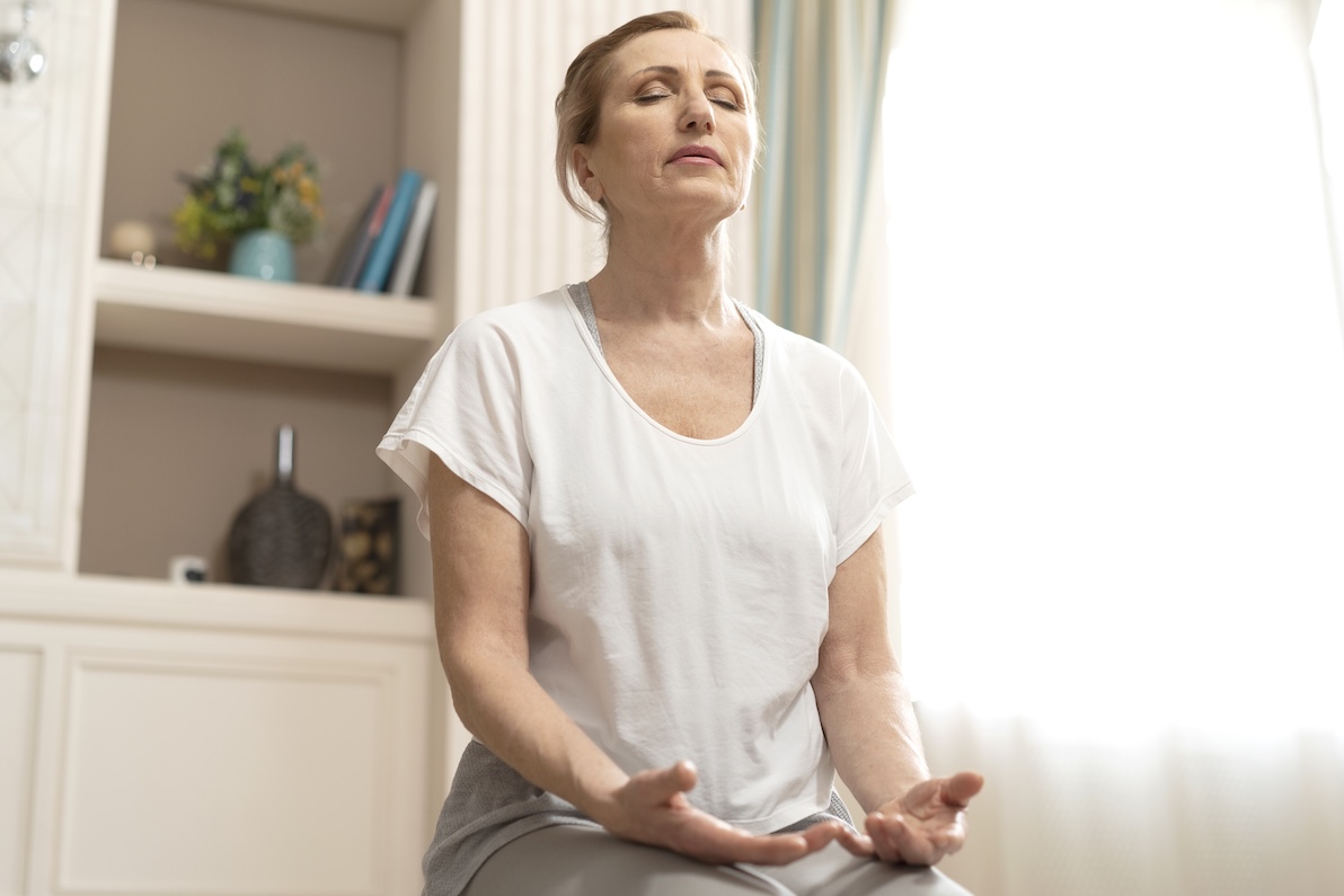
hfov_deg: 36.2
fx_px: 2053
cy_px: 448
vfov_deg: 24.6
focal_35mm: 55
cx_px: 672
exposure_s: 1/100
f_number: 2.5
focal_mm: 55
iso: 800
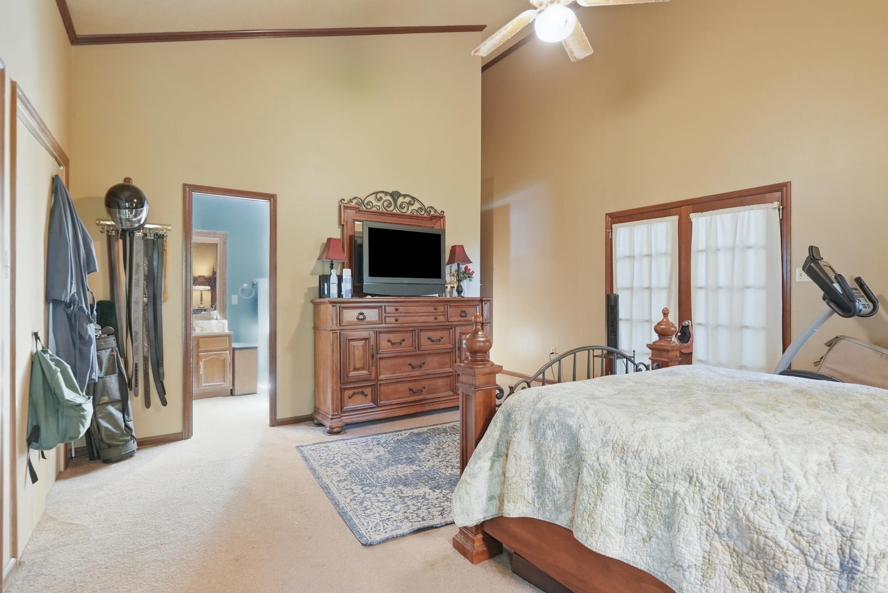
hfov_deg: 90.0
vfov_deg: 67.5
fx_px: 444
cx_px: 444
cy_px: 296
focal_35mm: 18
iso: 1250
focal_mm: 18
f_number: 4
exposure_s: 1/4
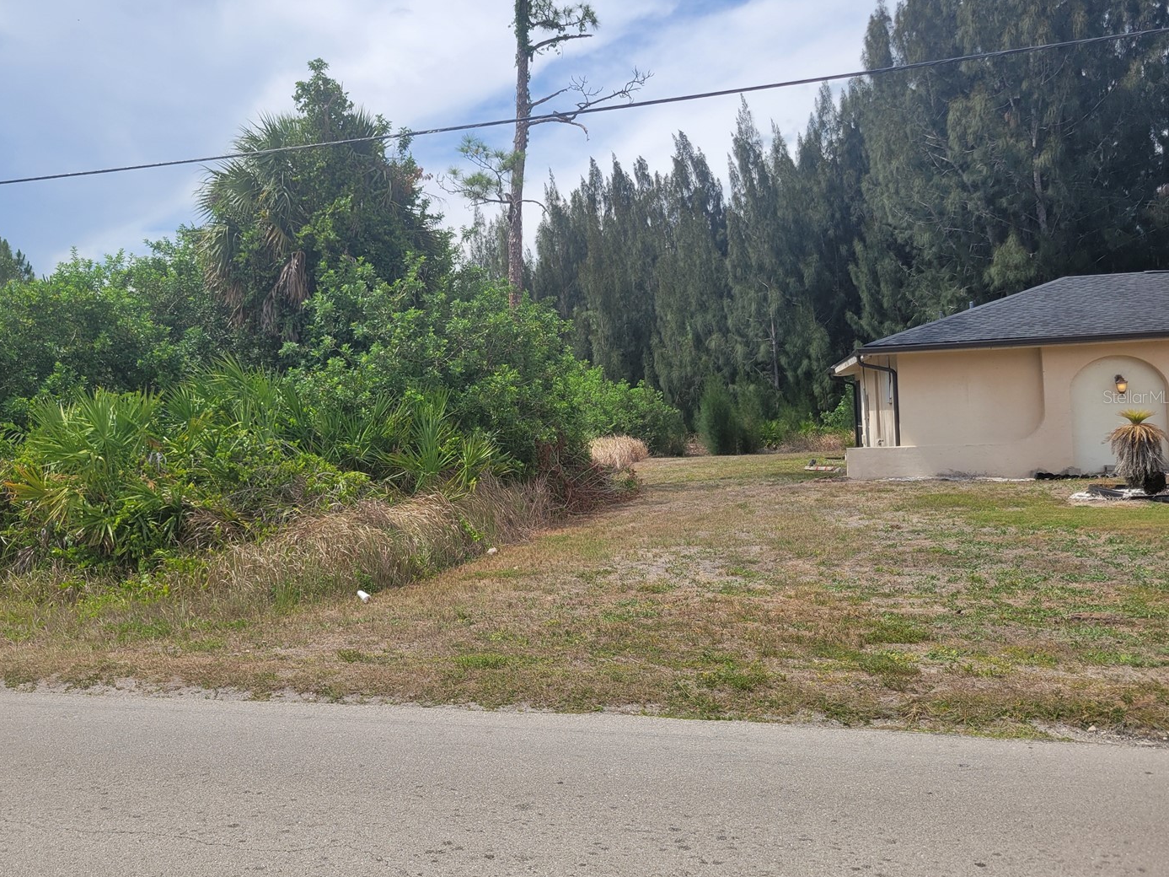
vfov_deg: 46.7
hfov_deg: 59.8
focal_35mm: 30
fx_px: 1013
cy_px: 396
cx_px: 508
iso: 40
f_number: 1.8
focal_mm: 5.4
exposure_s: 1/2321
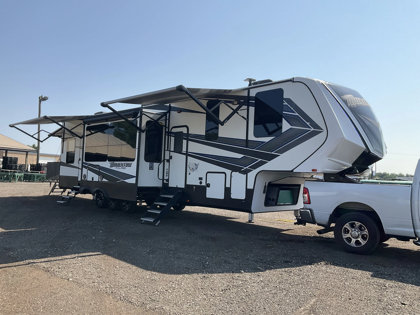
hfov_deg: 61.7
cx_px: 210
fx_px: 352
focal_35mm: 29
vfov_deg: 48.2
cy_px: 158
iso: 25
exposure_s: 1/2058
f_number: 1.8
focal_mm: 3
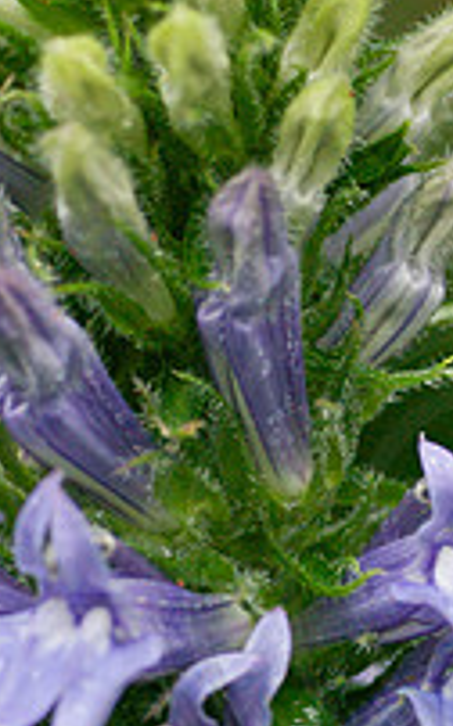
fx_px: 13491
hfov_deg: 1.9
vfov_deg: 3.1
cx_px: 509
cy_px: 589
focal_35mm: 682
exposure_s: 1/250
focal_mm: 200
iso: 400
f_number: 4.5
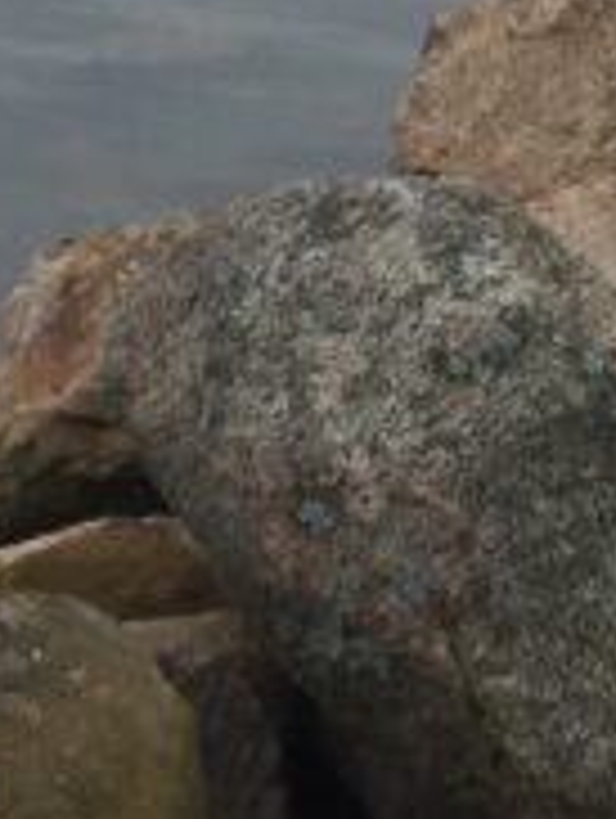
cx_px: 949
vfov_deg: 10.9
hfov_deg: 8.9
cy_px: -886
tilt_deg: -1.1
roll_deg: -2.0
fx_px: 3858
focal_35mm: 163
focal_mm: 4.15
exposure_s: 1/359
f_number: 2.2
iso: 32
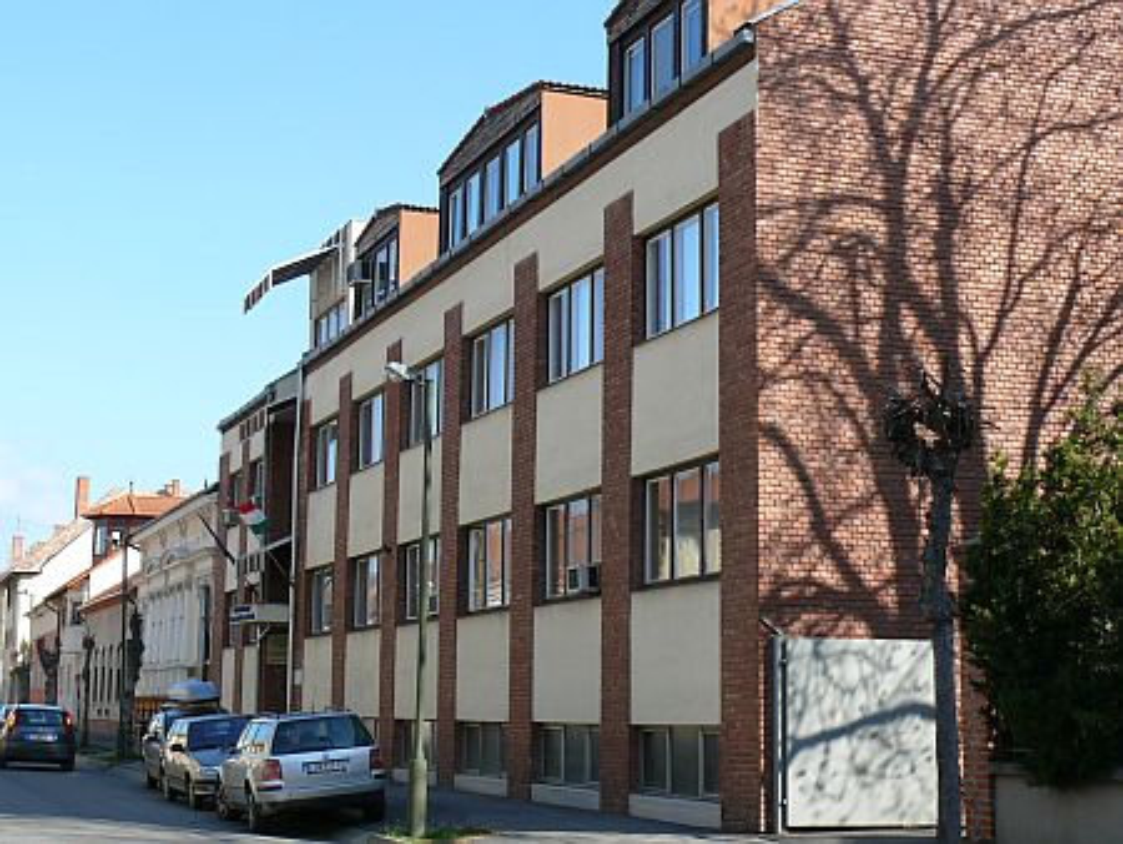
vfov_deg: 25.7
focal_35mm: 57
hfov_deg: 33.8
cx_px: 562
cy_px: 422
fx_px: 1850
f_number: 5.6
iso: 100
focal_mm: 10
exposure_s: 1/250
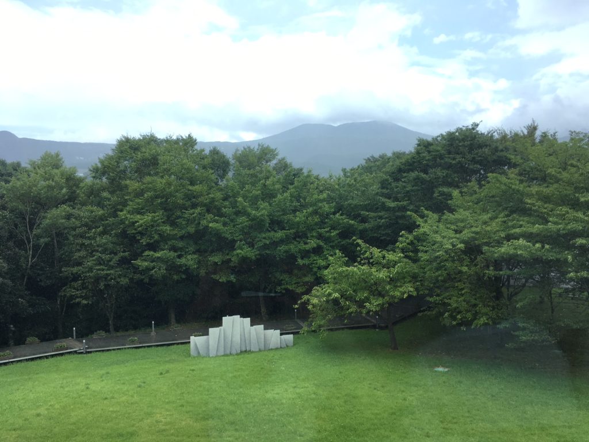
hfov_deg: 61.7
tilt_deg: -2.8
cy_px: 221
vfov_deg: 48.2
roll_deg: +1.0
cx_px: 294
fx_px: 493
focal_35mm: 29
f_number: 2.2
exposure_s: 1/450
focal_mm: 4.15
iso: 25
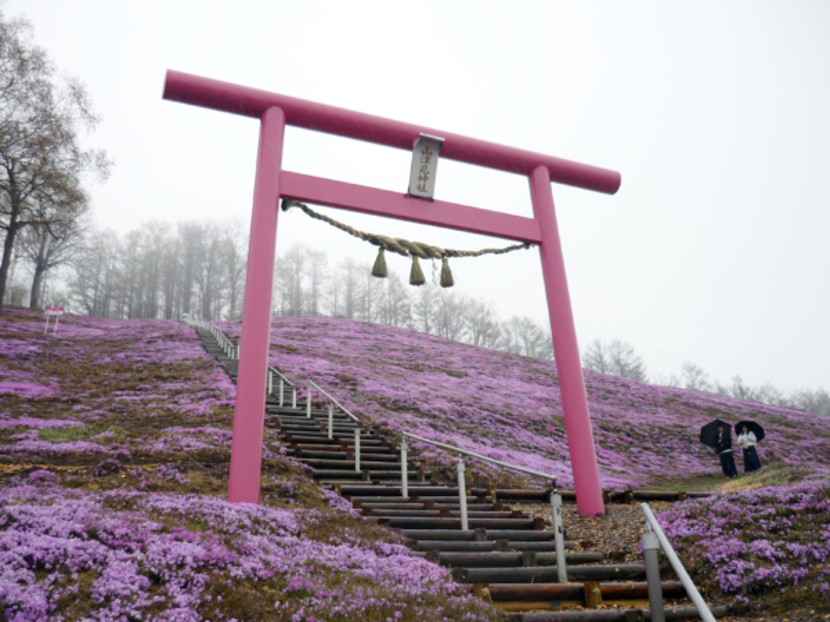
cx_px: 415
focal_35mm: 33
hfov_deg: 55.4
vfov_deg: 42.9
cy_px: 311
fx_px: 791
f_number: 2.8
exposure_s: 1/250
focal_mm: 5.5
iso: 100
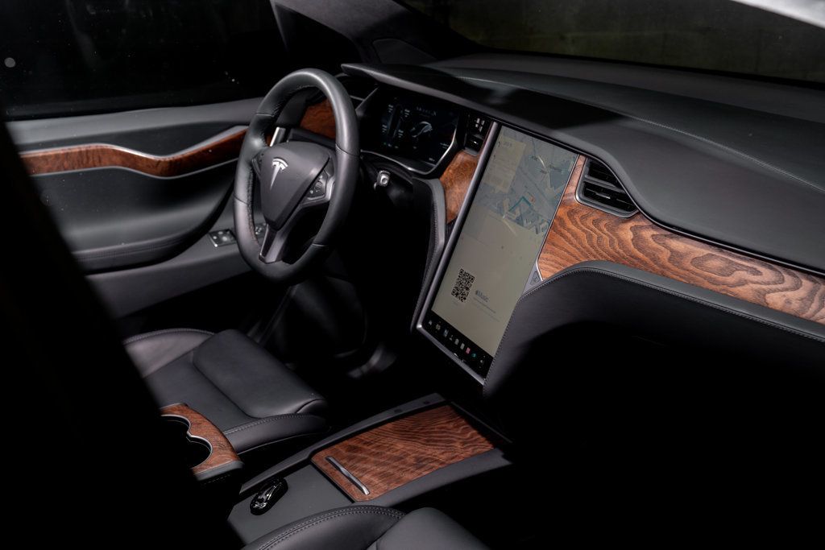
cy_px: 275
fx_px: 963
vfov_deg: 31.9
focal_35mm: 42
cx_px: 412
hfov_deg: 46.4
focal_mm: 42
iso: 250
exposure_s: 1/50
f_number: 5
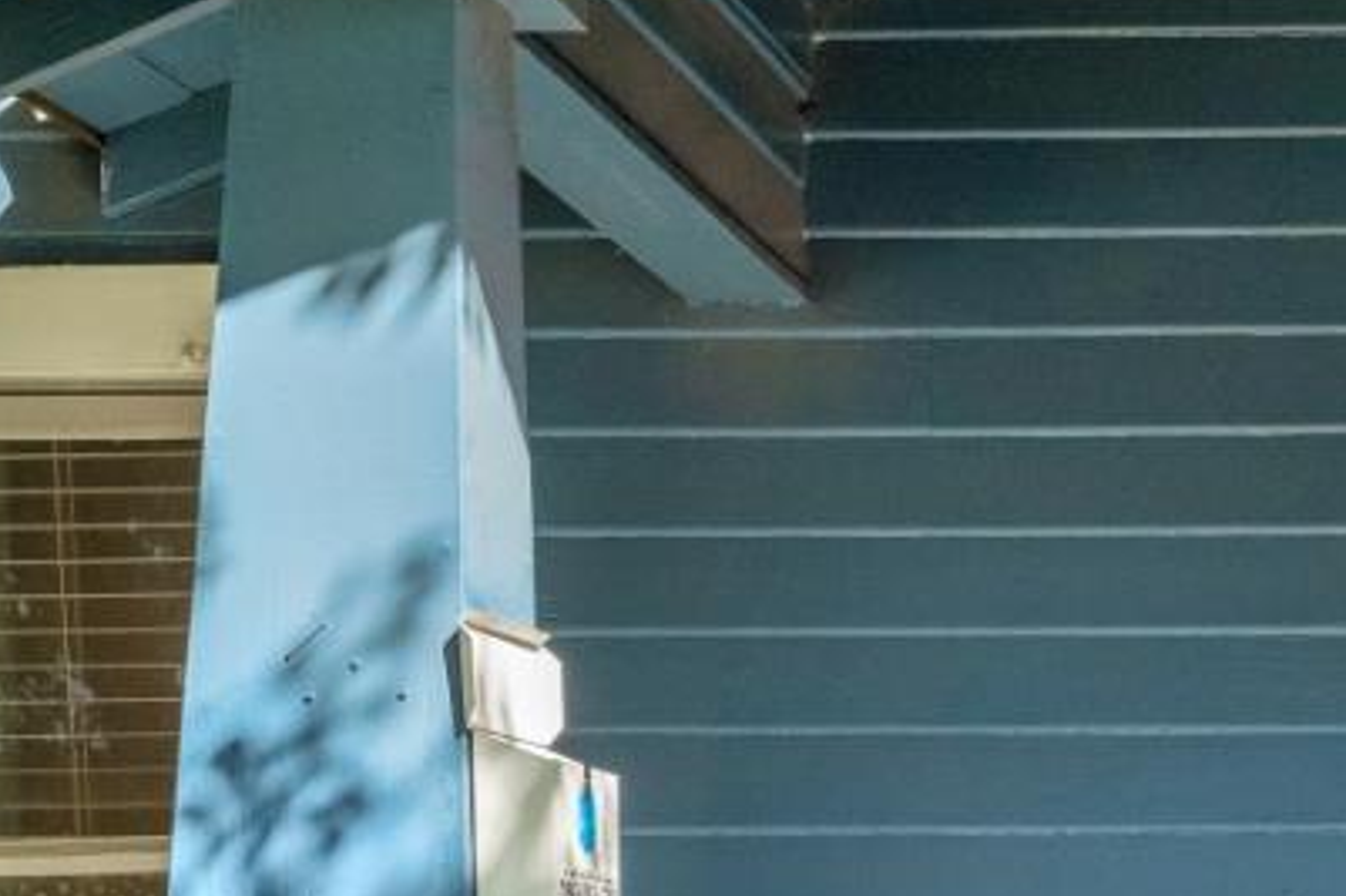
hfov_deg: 14.9
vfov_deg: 10.2
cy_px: 1198
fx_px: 4896
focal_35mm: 131
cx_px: 1786
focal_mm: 35
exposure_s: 1/640
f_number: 7.1
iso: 640
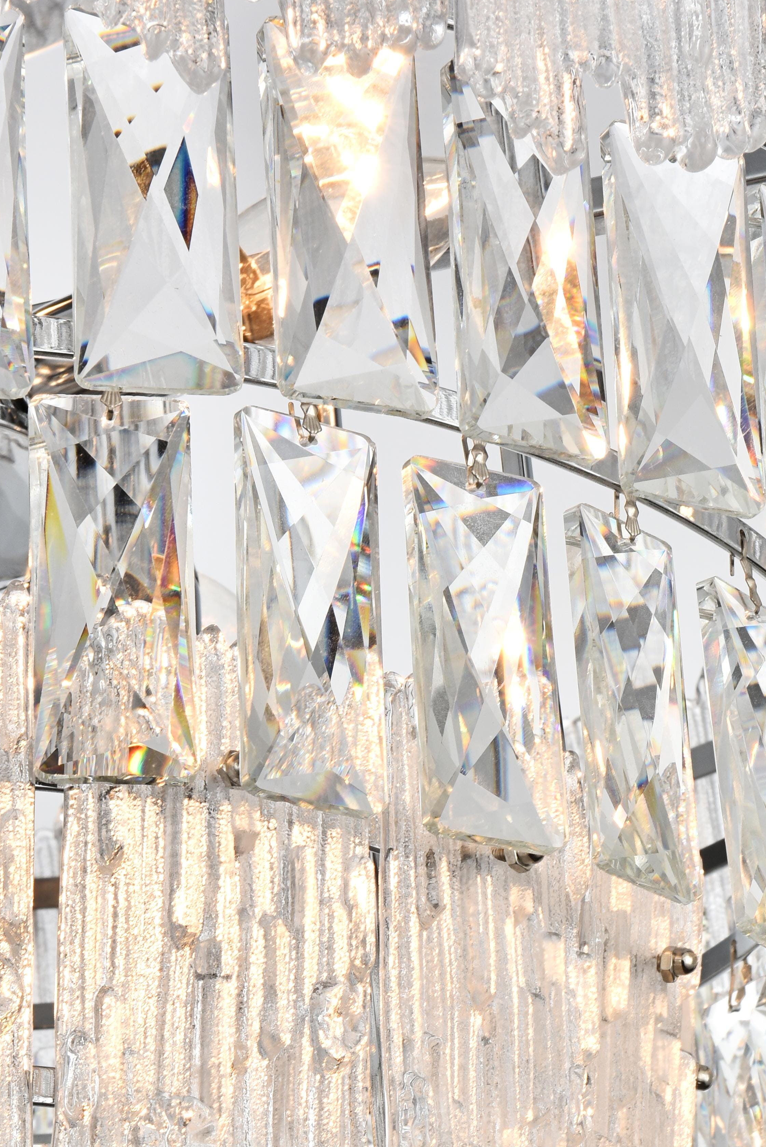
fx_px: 4879
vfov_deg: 13.3
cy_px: 1080
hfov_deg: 9.0
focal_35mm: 153
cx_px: 385
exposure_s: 1/15
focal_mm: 70
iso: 100
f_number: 22
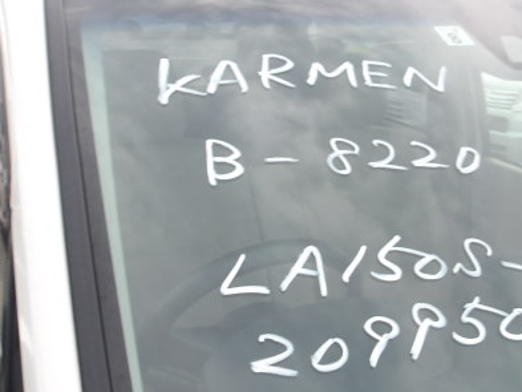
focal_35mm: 44
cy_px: 247
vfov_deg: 32.7
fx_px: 664
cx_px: 392
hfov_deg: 41.7
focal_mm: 4.9
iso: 100
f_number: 10.4
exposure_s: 1/60
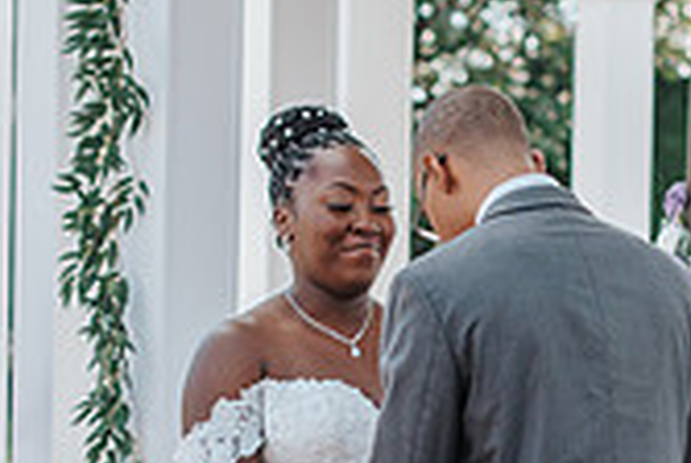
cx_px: 360
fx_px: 3403
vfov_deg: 7.8
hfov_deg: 11.6
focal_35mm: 177
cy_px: 428
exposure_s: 1/2000
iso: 200
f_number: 2.5
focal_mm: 50
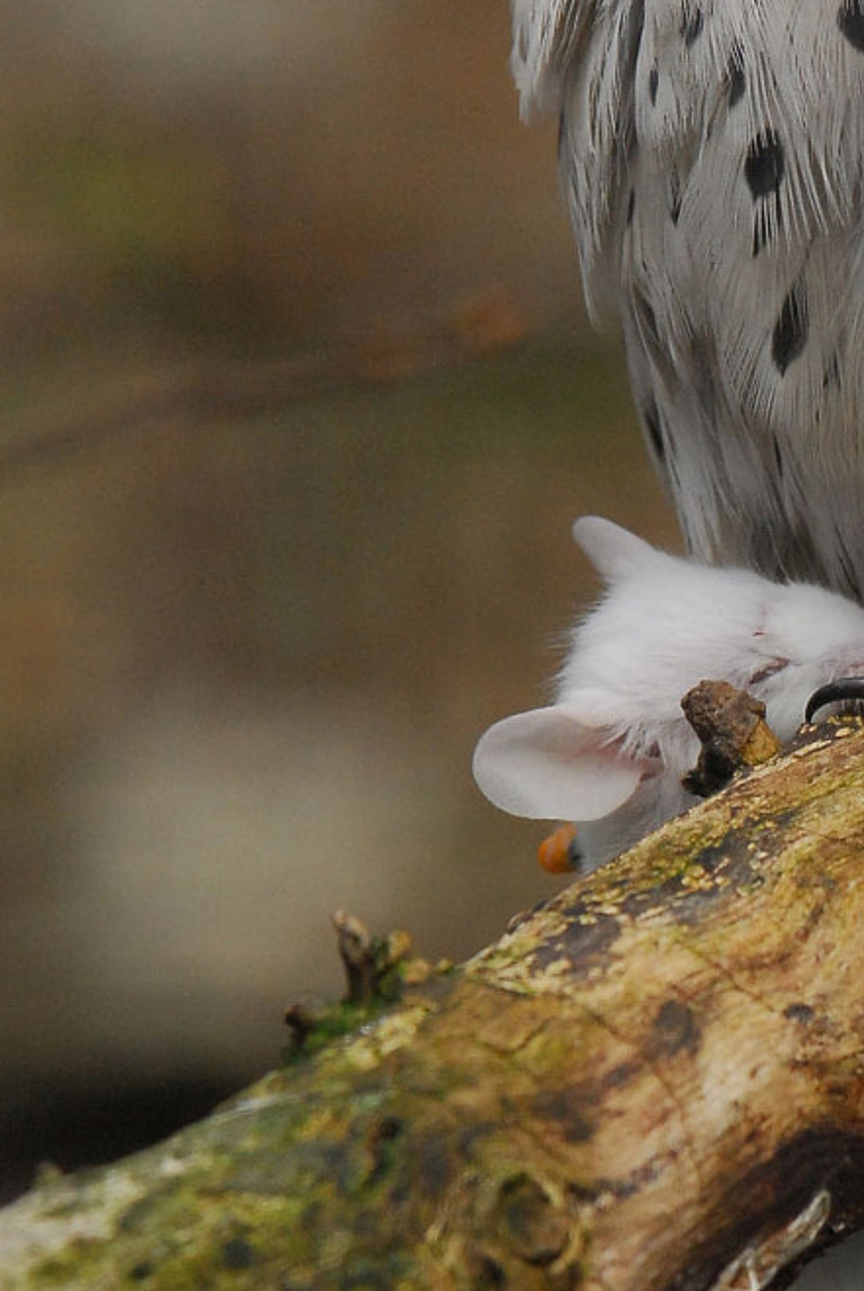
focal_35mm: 656
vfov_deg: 3.1
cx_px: 992
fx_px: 23552
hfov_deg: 2.1
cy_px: 447
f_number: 7.1
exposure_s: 1/200
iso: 640
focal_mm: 180
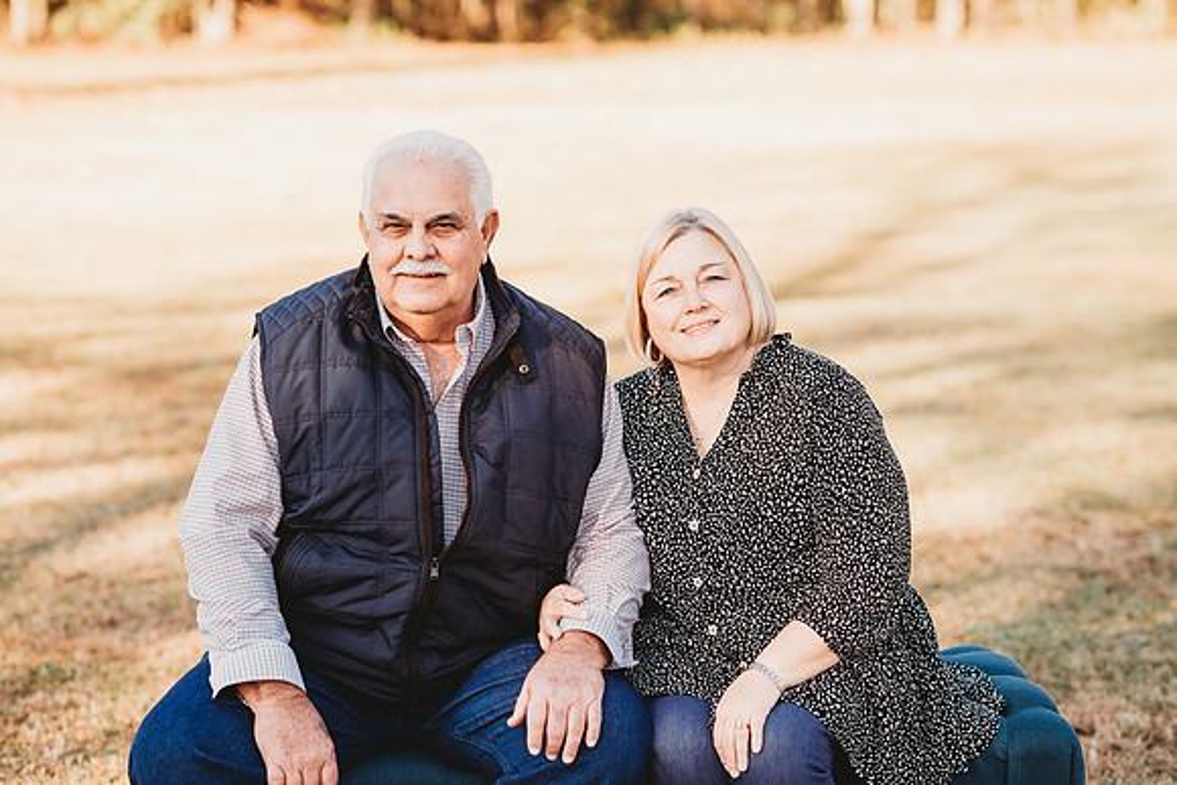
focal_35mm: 85
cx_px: 588
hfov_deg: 23.9
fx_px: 2780
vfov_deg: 16.1
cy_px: 392
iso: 200
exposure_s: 1/640
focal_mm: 85
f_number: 2.5
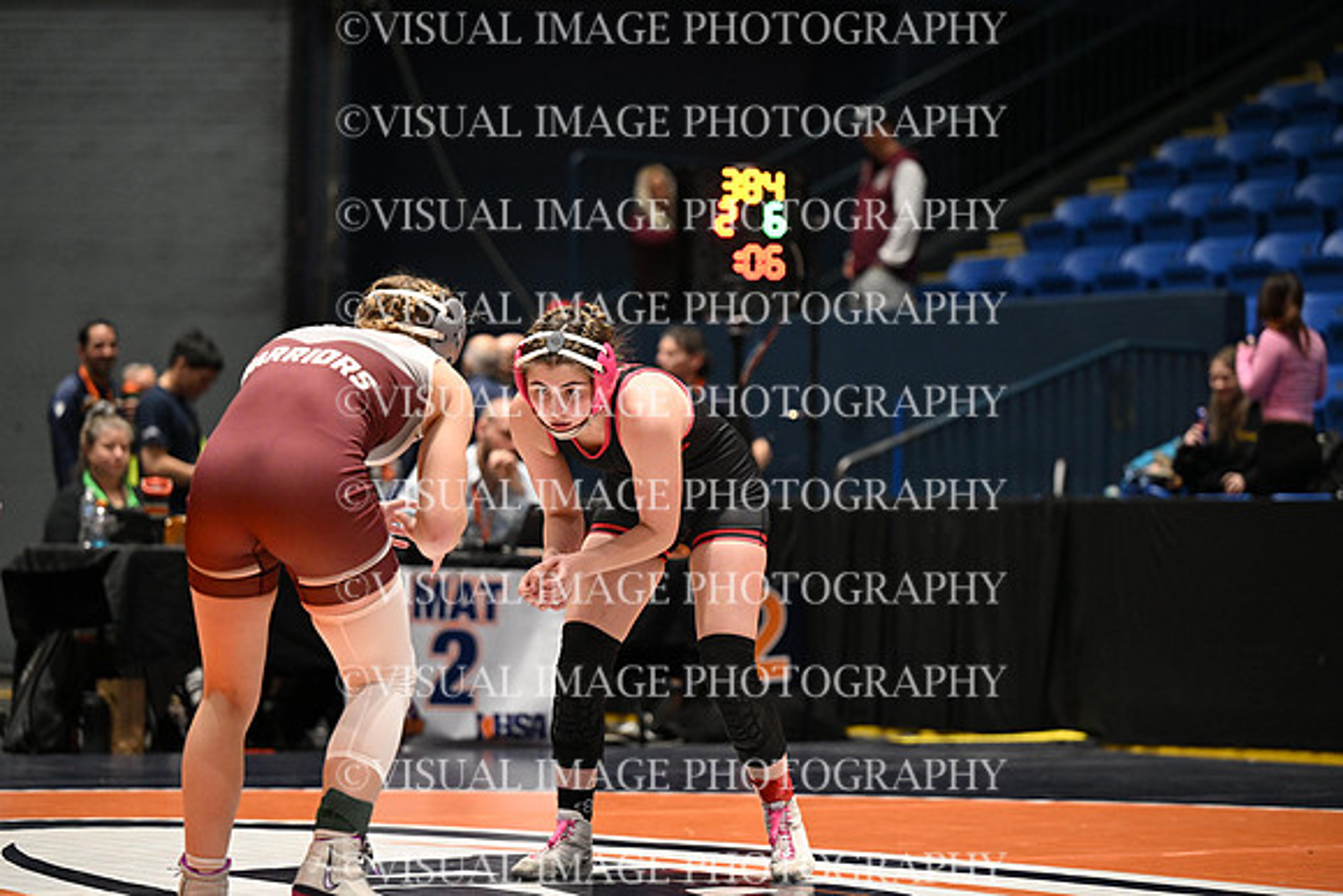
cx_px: 672
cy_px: 448
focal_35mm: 115
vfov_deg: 11.9
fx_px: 4291
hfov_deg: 17.8
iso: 3600
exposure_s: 1/767
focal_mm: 115
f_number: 2.8
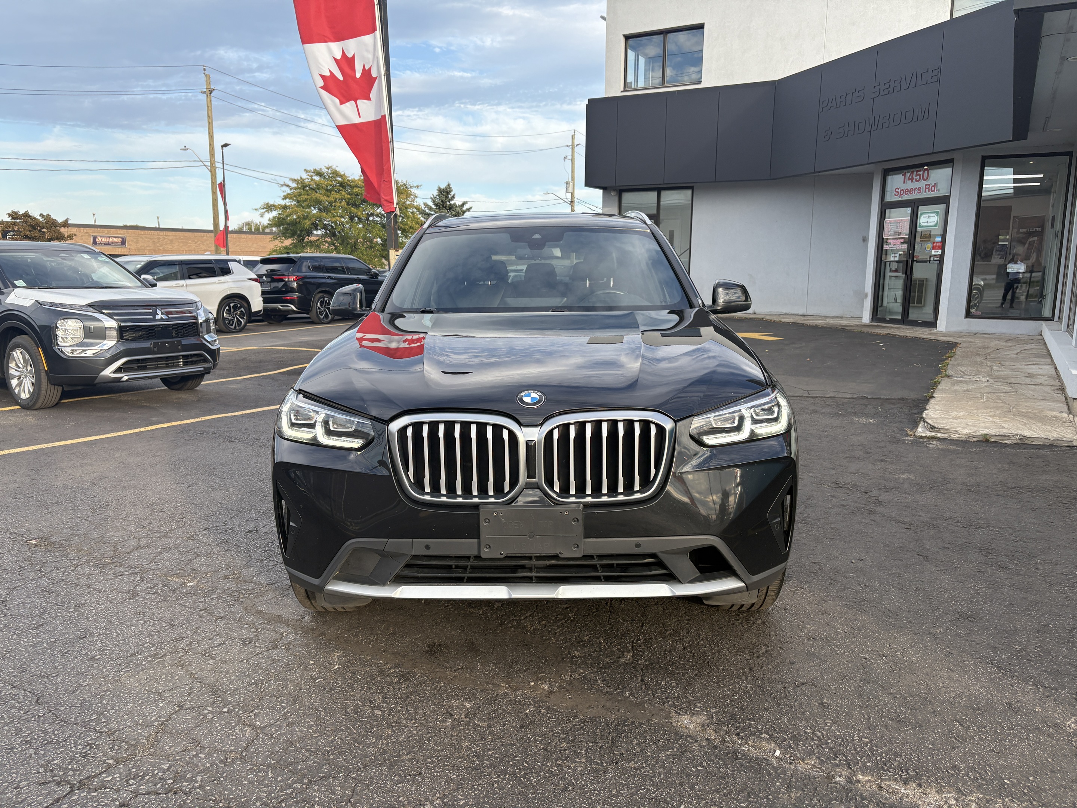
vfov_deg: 53.1
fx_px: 809
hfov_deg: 67.3
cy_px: 404
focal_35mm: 26
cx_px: 538
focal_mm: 5.96
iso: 50
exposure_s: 1/987
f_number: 1.6
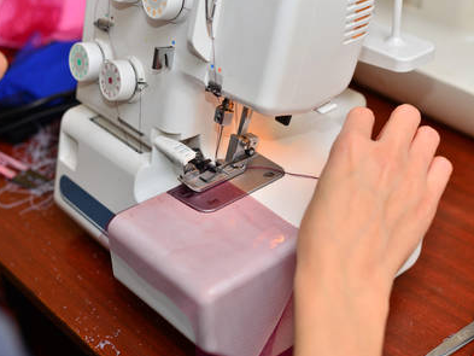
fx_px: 753
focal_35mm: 55
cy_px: 179
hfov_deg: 34.9
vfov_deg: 26.6
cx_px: 226
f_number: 2.8
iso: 100
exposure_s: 1/160
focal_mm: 50
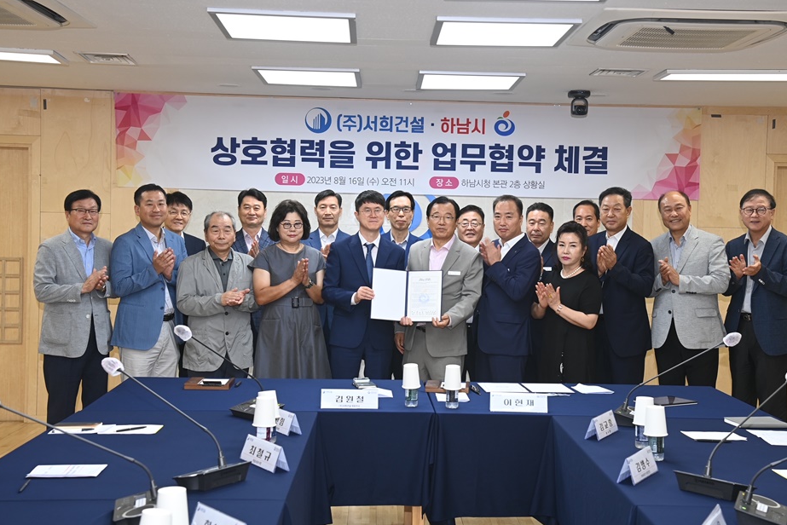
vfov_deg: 26.0
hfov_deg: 38.2
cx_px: 422
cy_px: 250
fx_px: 1137
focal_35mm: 52
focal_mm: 48
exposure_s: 1/100
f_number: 5.6
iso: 800
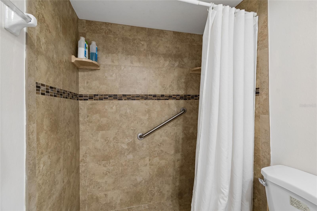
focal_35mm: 15
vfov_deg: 77.3
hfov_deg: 100.4
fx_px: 132
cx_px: 158
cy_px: 106
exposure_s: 1/2.5
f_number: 7.1
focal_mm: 10
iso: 100
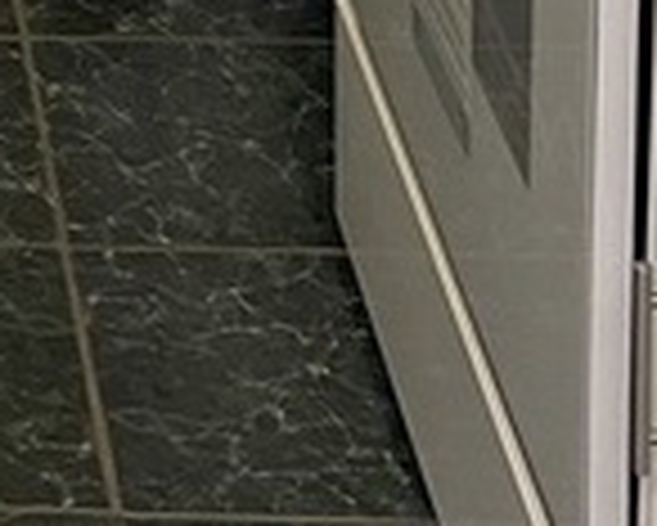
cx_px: -621
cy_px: -1196
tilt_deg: -5.6
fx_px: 3658
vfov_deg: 7.1
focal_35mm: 188
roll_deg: +1.2
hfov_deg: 9.6
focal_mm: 4.25
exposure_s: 1/60
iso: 100
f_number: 1.8
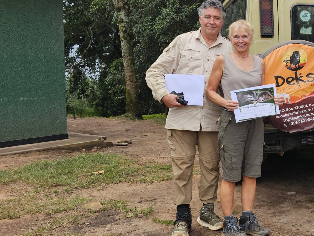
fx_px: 472
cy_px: 83
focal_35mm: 52
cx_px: 348
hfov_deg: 32.3
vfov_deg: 27.9
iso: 10
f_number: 1.7
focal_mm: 6.3
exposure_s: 1/227
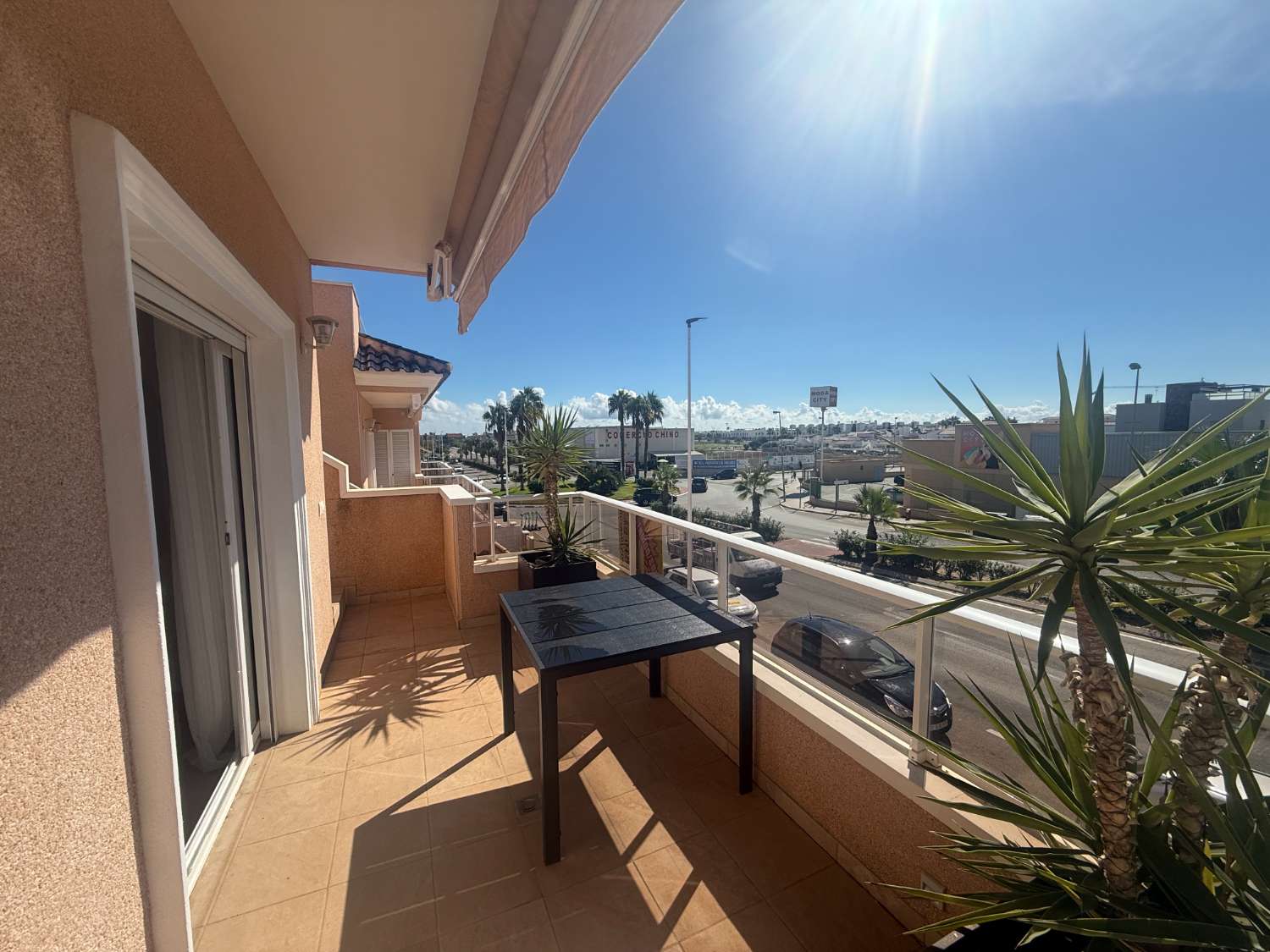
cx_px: 635
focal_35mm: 14
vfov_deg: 85.7
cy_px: 476
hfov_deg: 102.1
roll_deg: +1.1
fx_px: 514
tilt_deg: -4.1
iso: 50
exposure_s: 1/3663
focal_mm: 2.22
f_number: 2.2
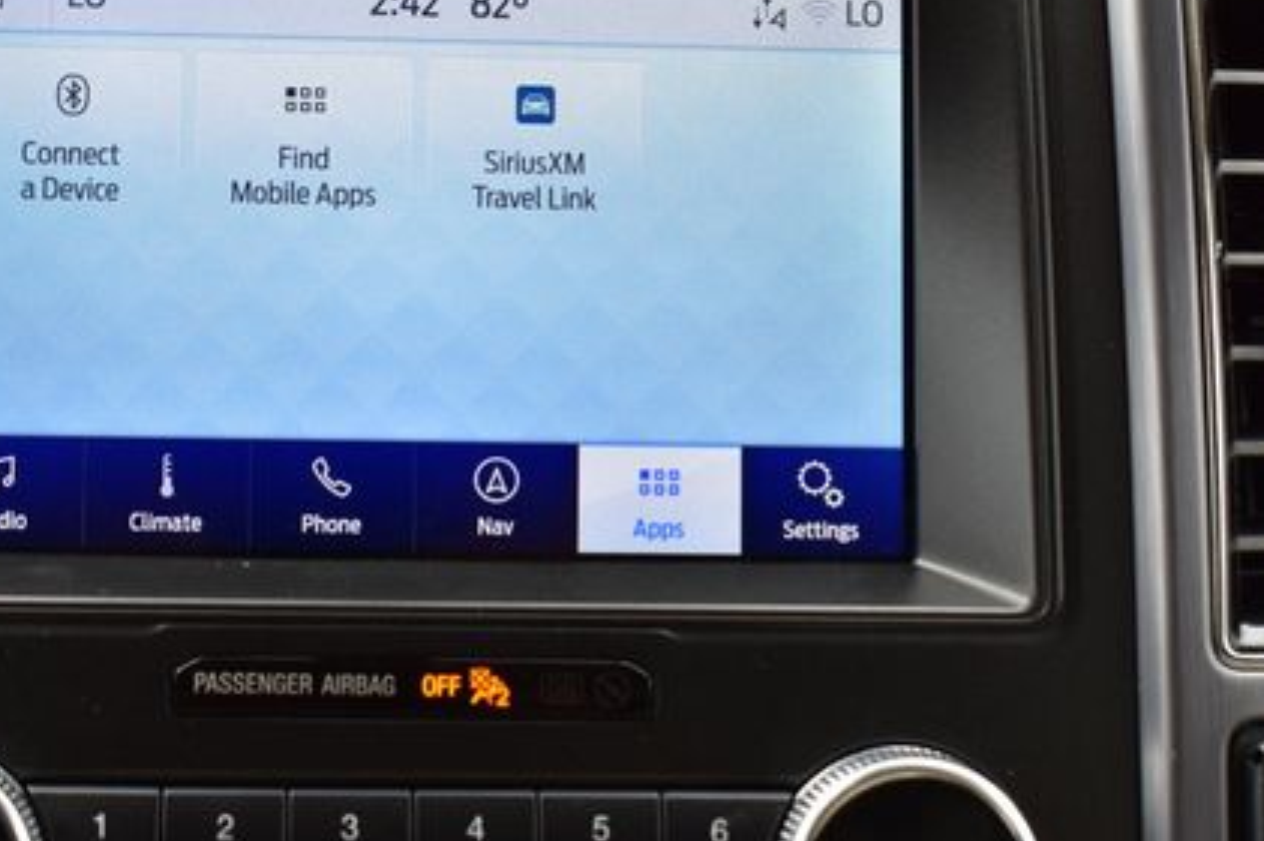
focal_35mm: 73
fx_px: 2561
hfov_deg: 27.6
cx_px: 489
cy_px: 351
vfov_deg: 18.6
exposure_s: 1/80
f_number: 8
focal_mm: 32
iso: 400
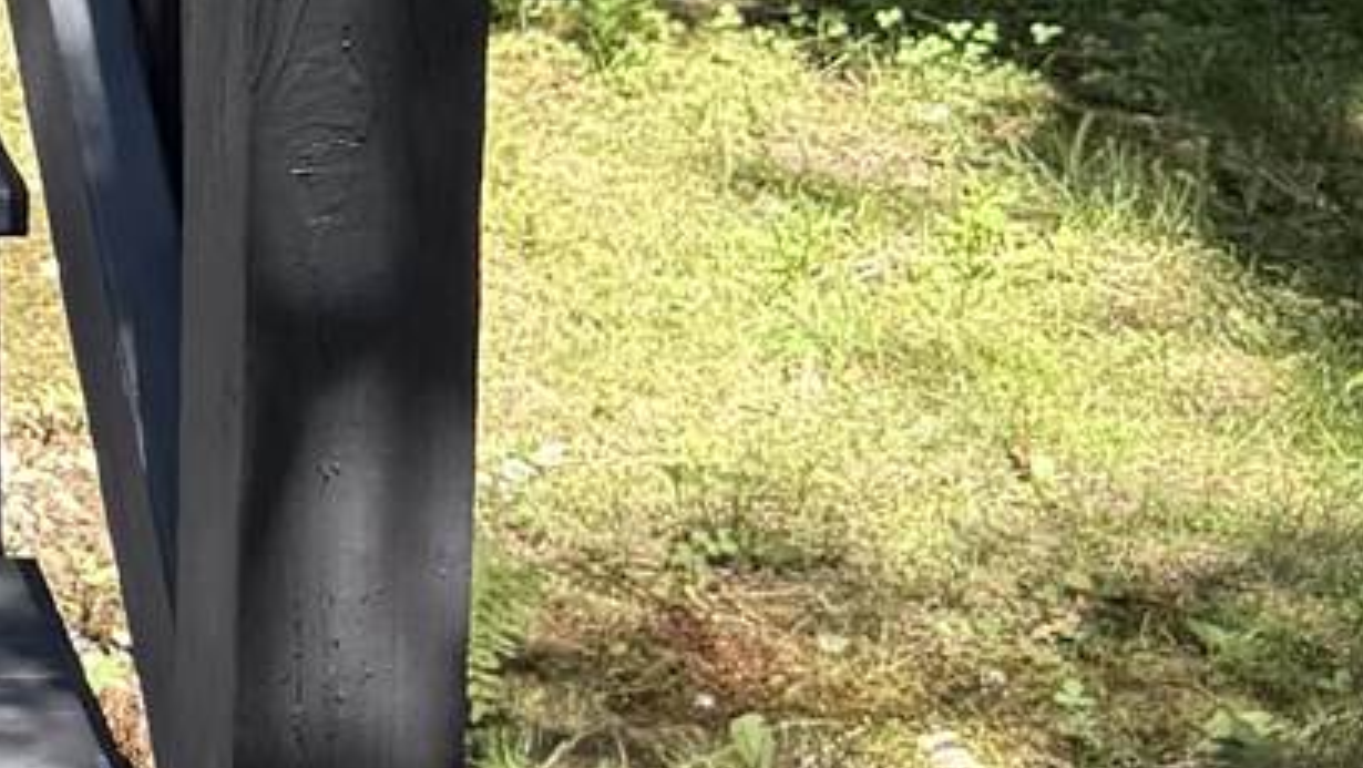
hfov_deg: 13.4
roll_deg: +1.8
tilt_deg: -6.1
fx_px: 5315
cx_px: -911
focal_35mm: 147
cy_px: -961
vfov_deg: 7.8
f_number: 1.78
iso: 80
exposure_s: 1/750
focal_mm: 6.76
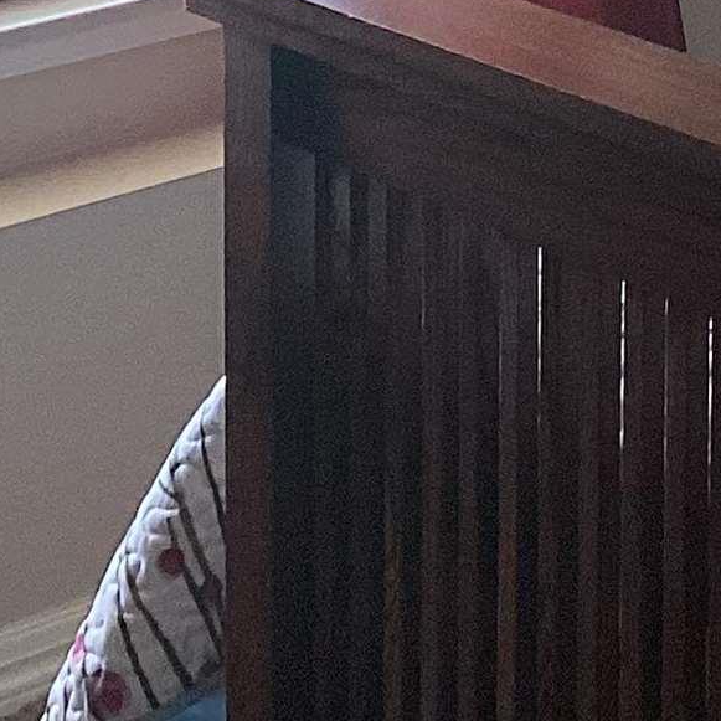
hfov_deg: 11.9
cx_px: 691
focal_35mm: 145
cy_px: -470
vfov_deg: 11.4
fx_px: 3417
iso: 50
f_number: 2.4
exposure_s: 1/60
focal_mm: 3.3
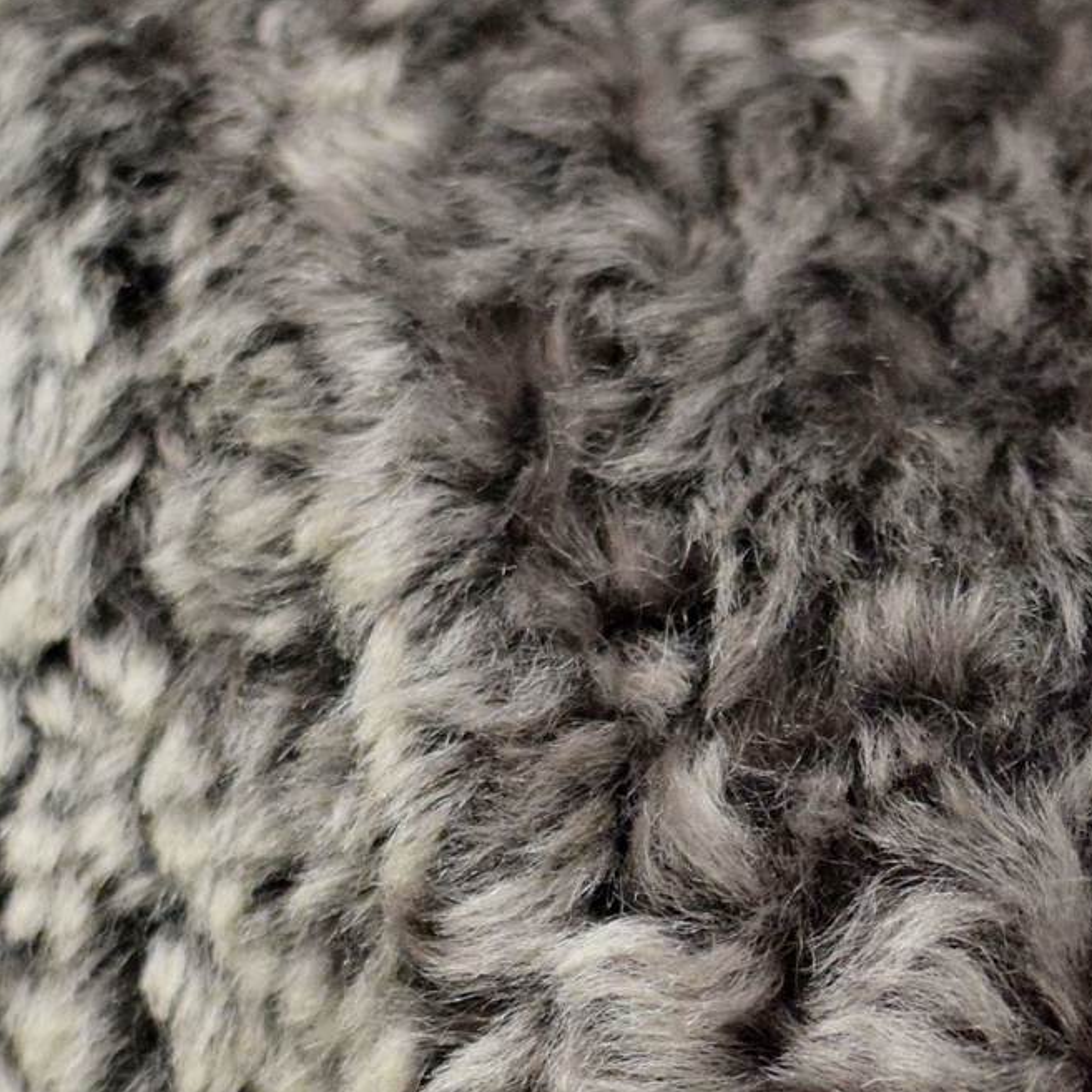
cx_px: 876
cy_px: 1506
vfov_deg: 7.4
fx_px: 8316
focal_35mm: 233
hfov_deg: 7.5
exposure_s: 1/400
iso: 3200
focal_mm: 50
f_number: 2.5
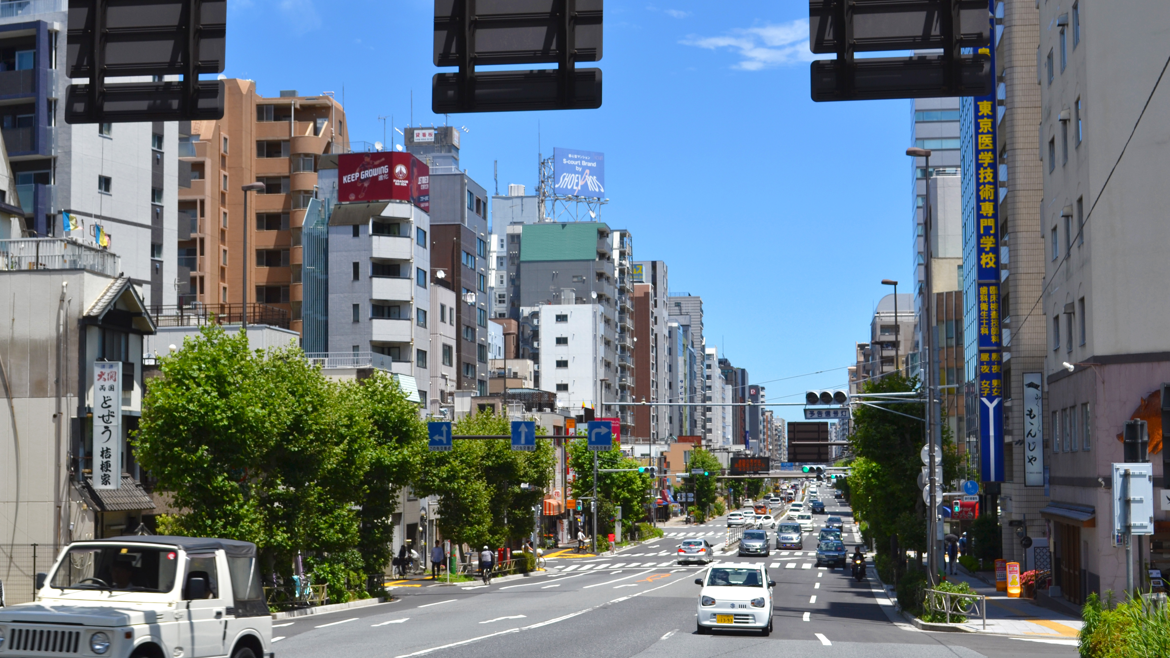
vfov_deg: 20.0
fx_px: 1861
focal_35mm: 60
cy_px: 339
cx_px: 587
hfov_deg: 34.9
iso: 100
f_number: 8
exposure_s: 1/250
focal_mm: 38
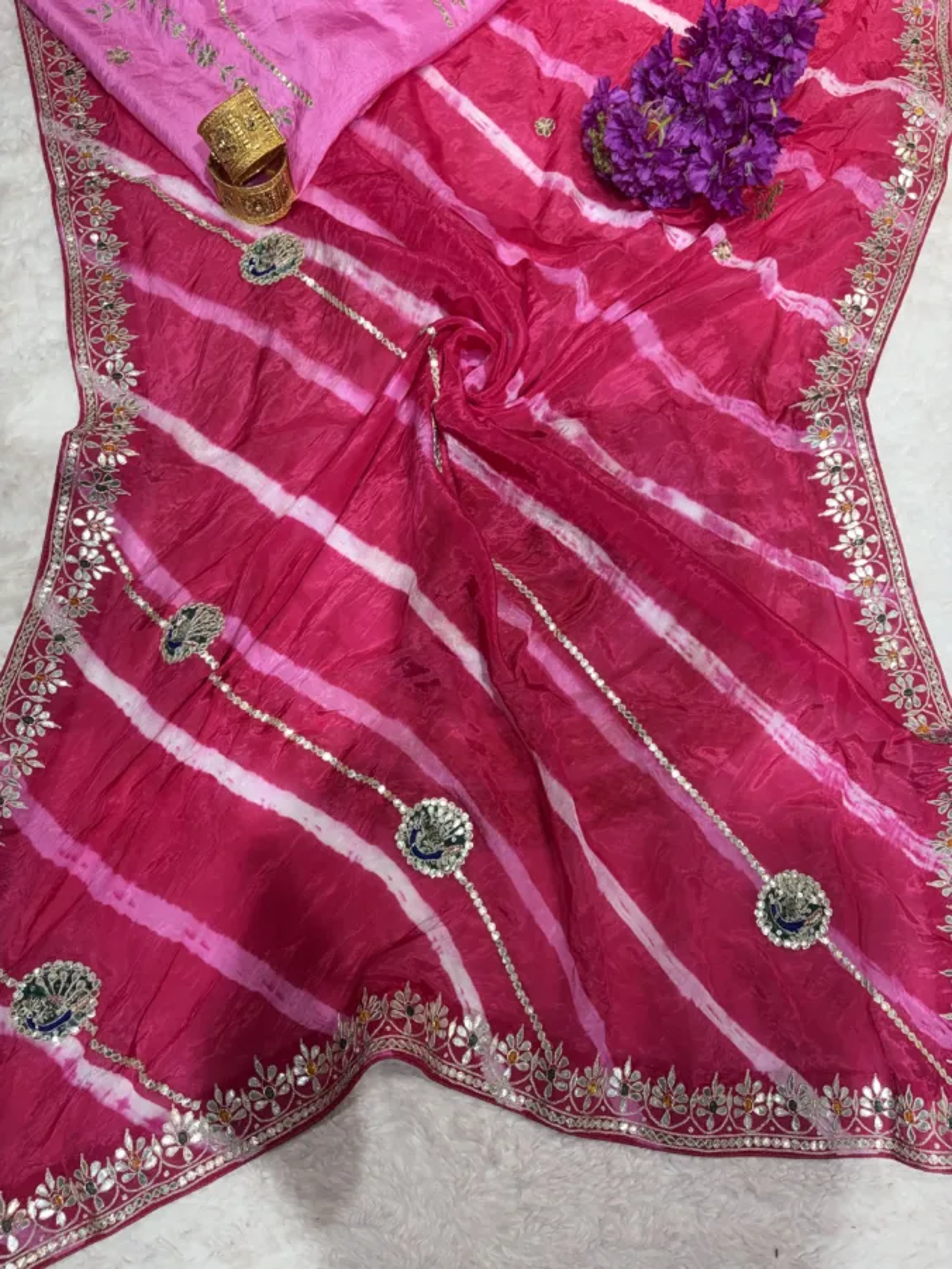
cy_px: 634
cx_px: 476
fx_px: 953
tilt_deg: -75.2
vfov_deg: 67.3
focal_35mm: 26
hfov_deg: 53.1
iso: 50
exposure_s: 1/100
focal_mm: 5.96
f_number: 1.6
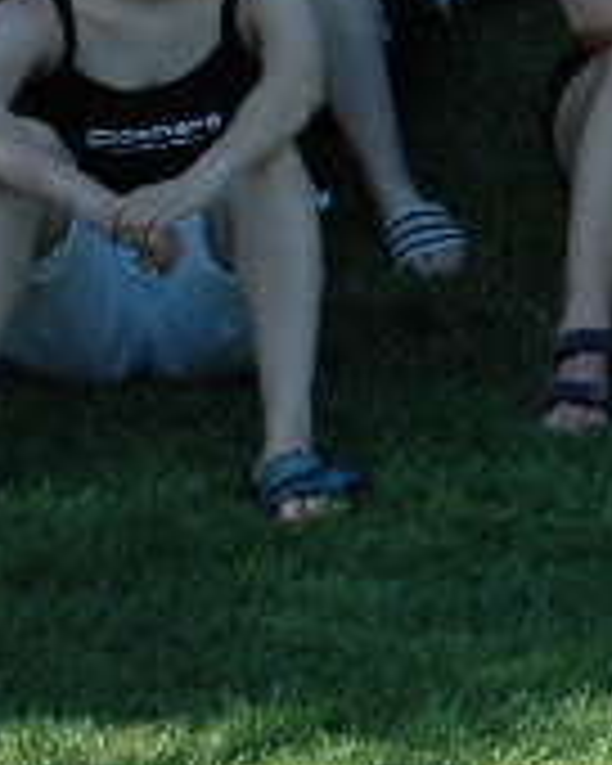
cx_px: 1778
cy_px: -418
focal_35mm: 232
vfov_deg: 8.1
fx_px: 5258
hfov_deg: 6.2
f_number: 10
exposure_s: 1/400
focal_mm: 35
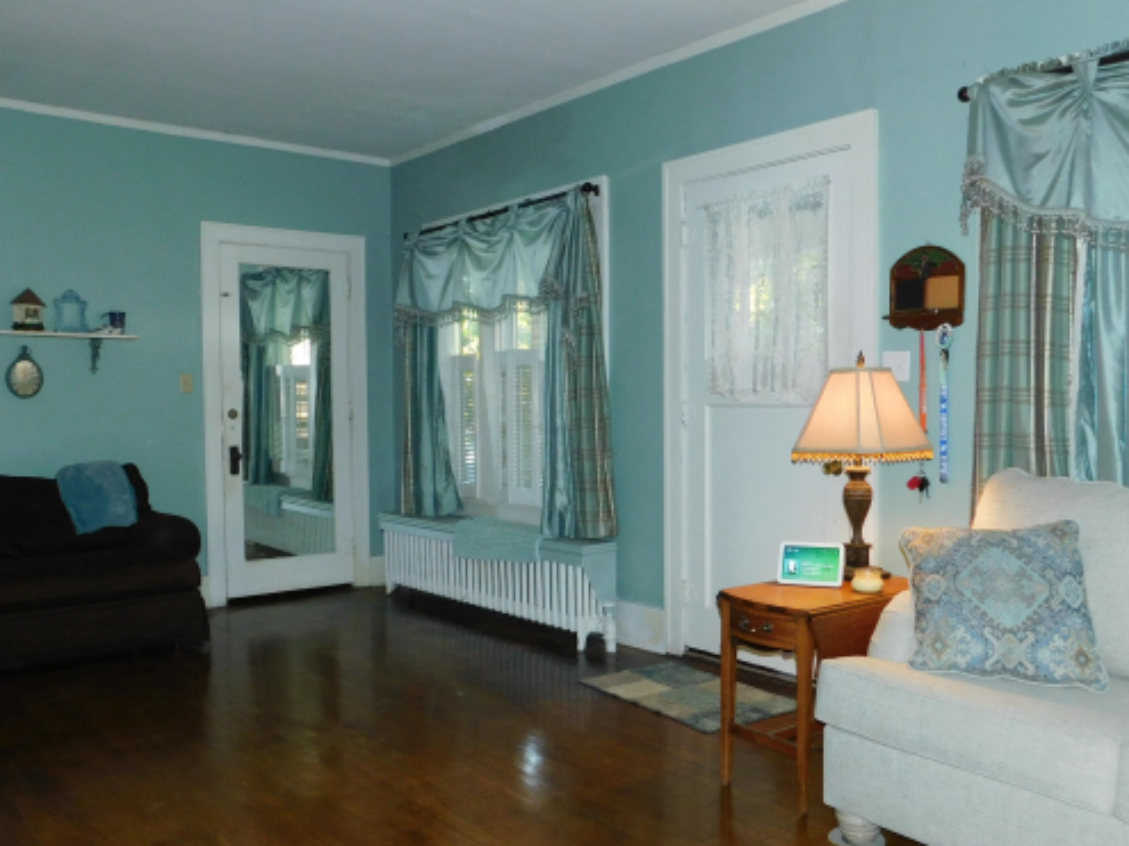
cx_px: 606
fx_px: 1011
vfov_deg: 45.4
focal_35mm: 31
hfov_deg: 58.3
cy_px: 449
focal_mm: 4
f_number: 3
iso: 200
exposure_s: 1/30
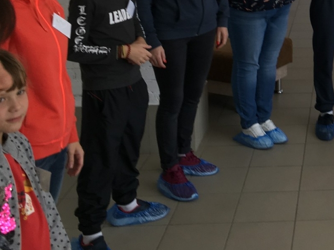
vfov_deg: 19.0
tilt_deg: -6.6
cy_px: -56
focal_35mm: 73
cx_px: 402
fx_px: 704
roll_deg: +1.4
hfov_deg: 24.2
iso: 25
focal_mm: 4.15
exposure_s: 1/50
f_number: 2.2
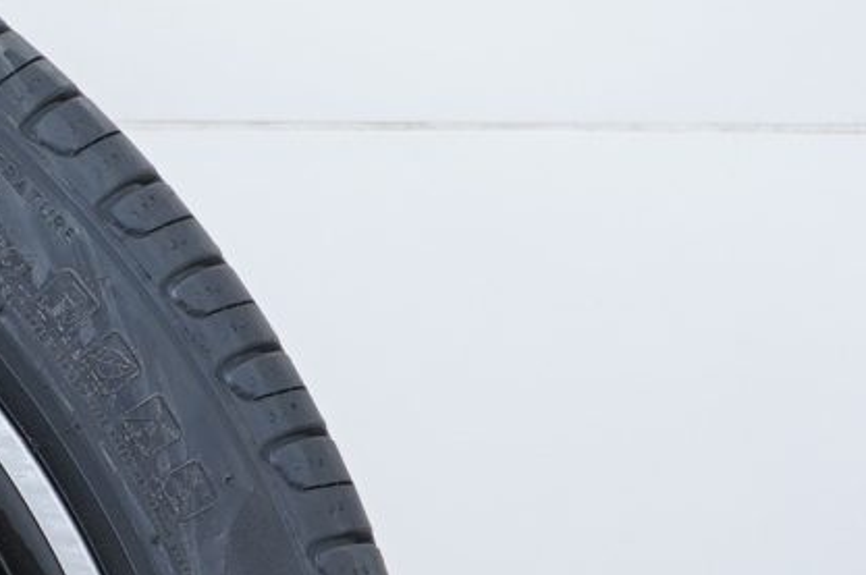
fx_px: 5646
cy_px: 1022
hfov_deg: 8.4
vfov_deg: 5.7
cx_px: -743
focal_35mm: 235
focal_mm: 51
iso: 250
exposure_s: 1/125
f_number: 7.1
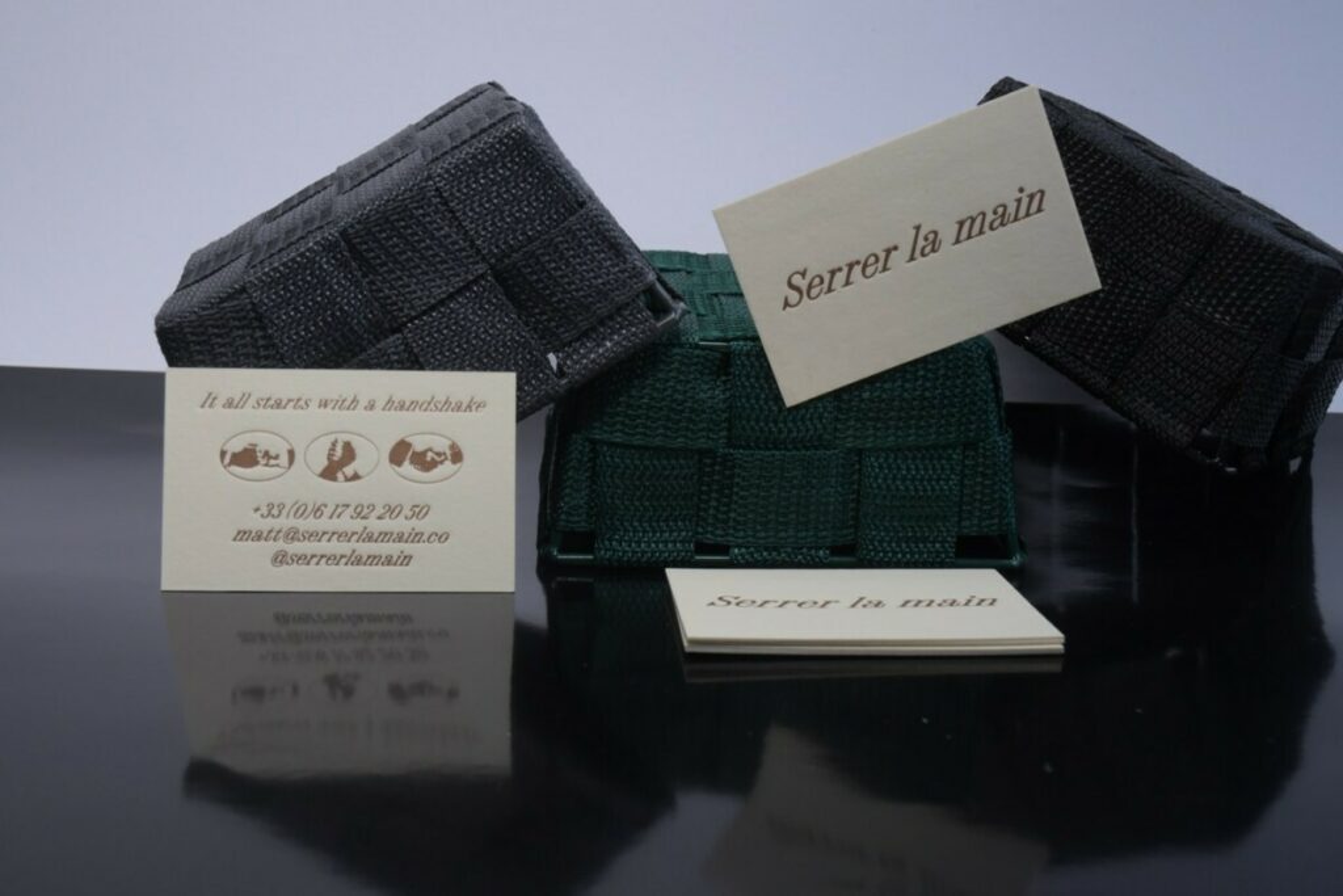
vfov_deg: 29.3
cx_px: 672
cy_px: 448
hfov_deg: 42.7
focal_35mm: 46
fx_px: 1716
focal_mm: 31
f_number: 10
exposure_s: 1/125
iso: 800
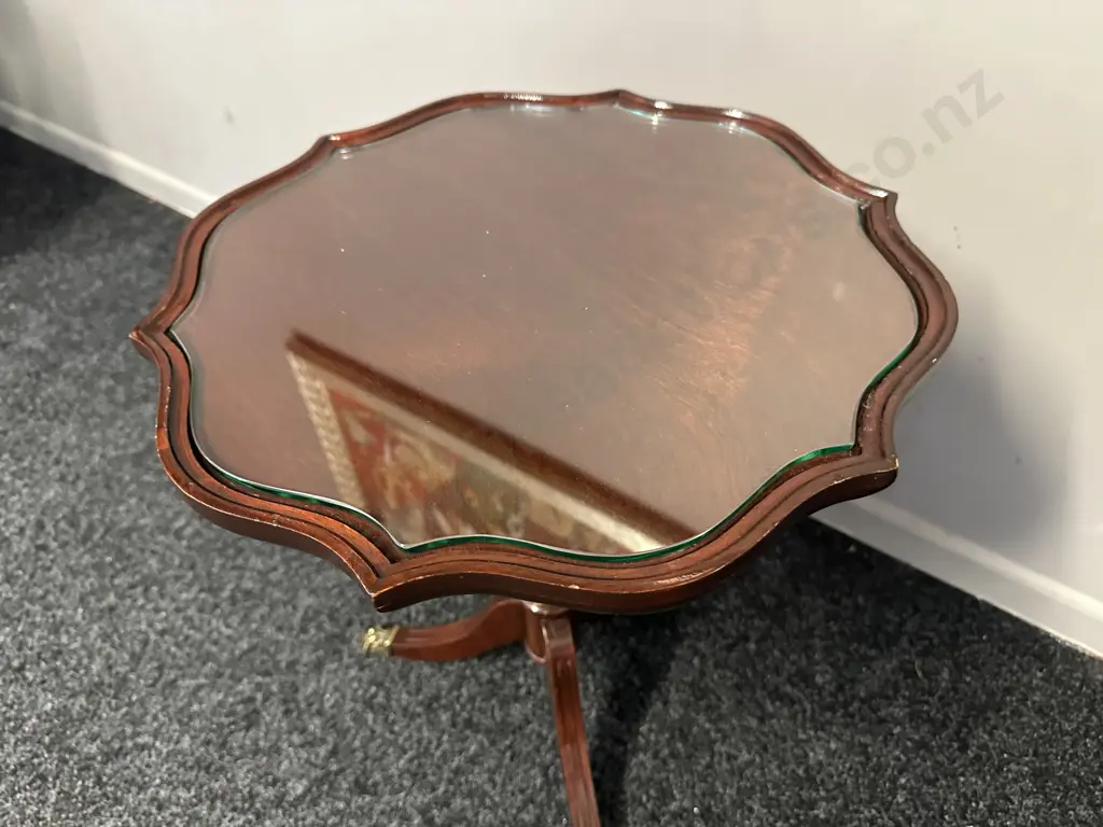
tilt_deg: -45.8
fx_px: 765
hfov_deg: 71.6
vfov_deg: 56.8
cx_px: 552
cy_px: 414
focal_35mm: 24
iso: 800
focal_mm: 6.86
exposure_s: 1/50
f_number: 1.78
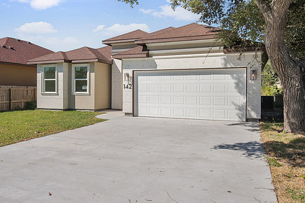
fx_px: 271
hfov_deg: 58.4
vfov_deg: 41.0
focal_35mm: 32
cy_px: 89
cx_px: 127
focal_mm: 24
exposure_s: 1/80
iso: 100
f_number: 13
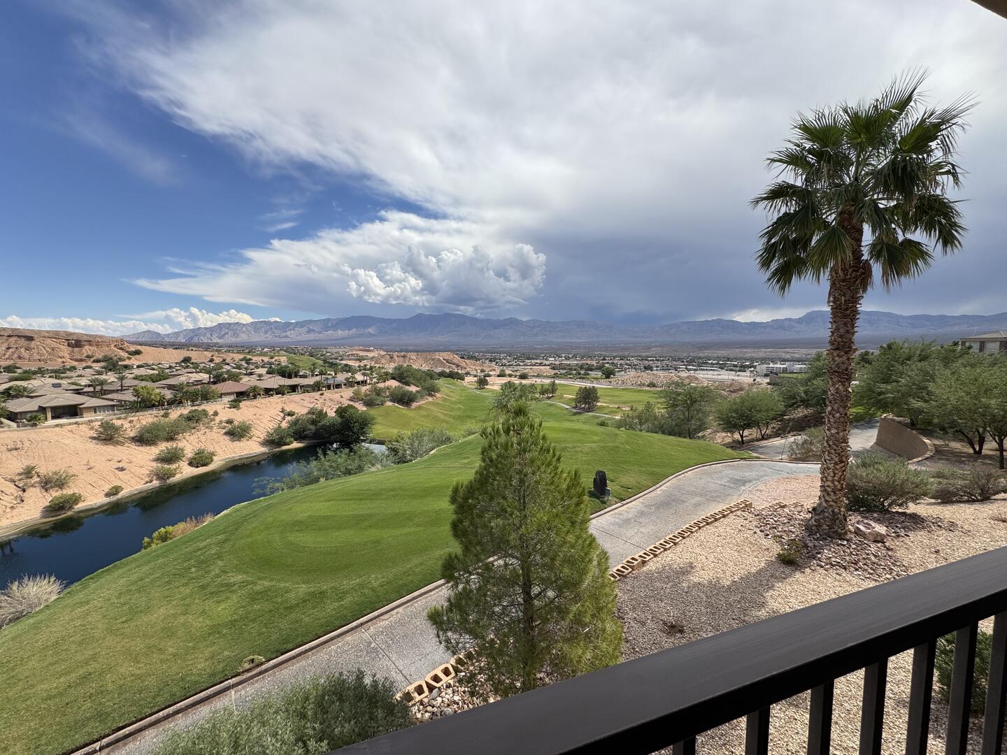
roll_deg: -0.8
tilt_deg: -3.9
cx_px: 504
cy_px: 378
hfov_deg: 102.1
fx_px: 407
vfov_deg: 85.7
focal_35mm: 14
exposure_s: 1/1927
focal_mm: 2.22
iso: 50
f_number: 2.2
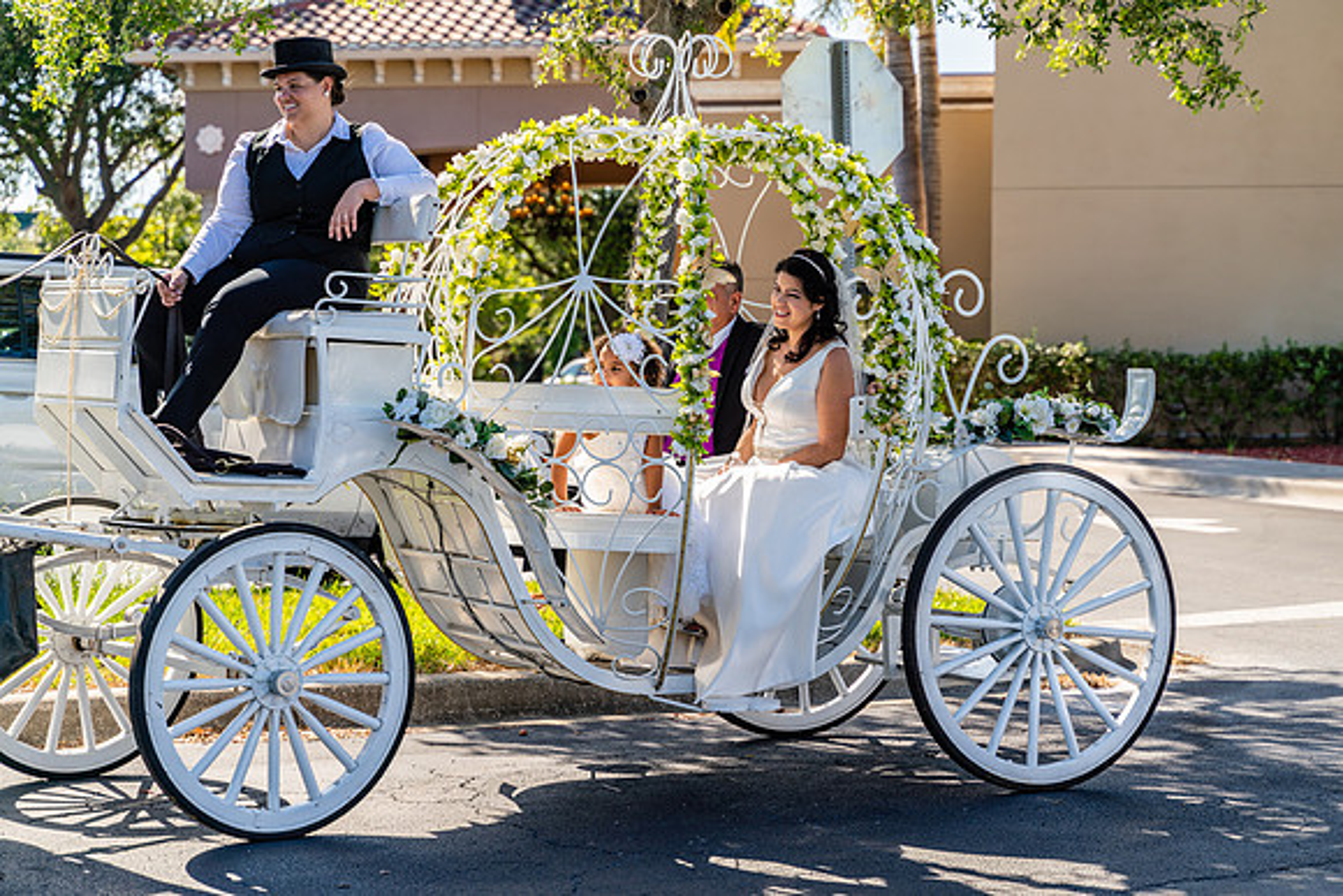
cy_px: 484
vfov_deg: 16.8
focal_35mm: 82
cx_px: 727
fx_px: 3042
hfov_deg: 24.9
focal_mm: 75
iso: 100
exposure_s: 1/640
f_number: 4
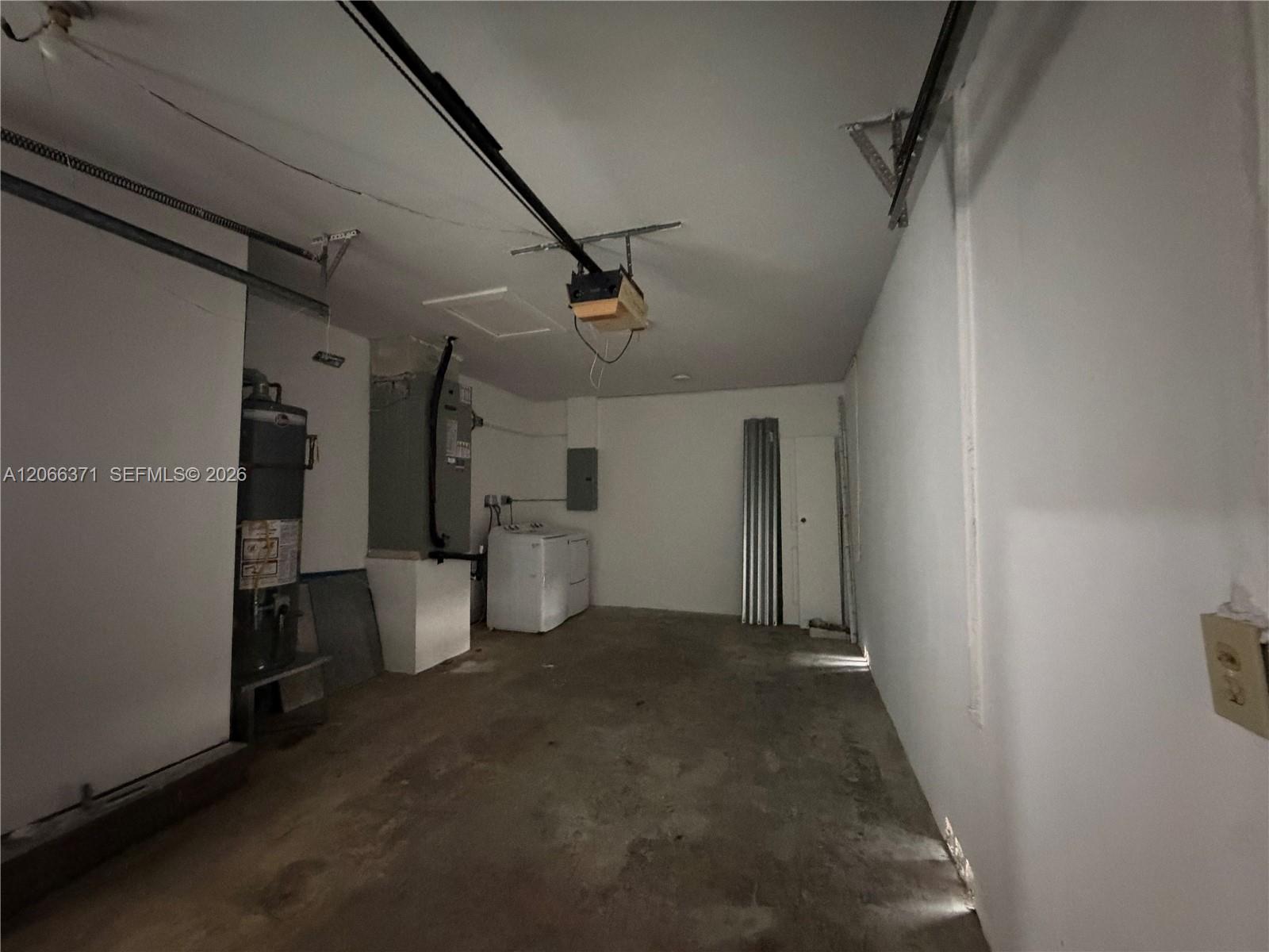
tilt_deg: +2.7
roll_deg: +0.3
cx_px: 634
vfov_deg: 85.7
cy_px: 476
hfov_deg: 102.1
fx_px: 513
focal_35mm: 14
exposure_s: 1/30
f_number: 2.2
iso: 1600
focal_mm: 2.22
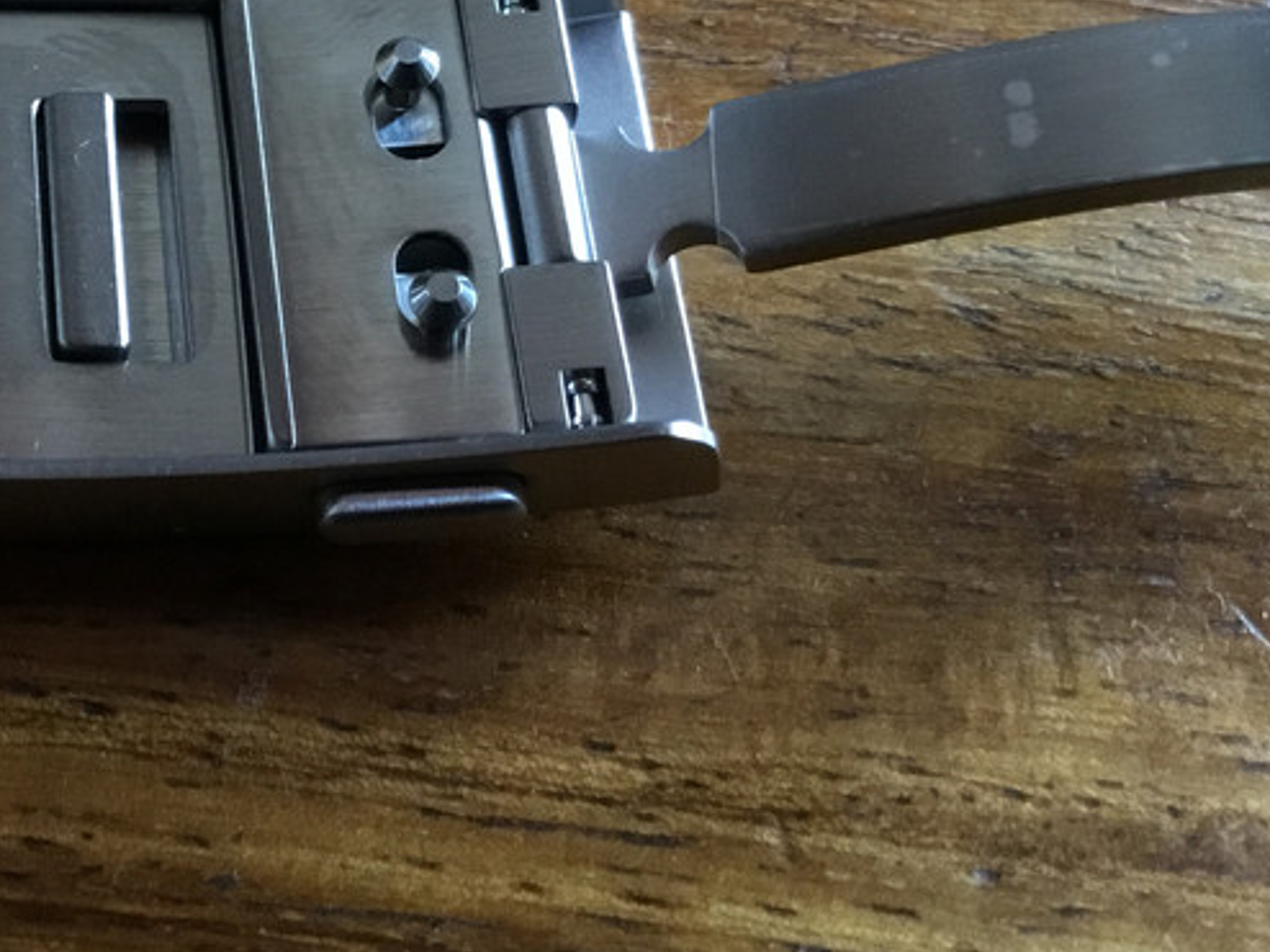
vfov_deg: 21.6
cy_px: 196
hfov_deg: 27.0
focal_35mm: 67
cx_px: -58
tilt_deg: -59.9
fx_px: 2457
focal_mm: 3.3
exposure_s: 1/33
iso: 160
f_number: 2.4
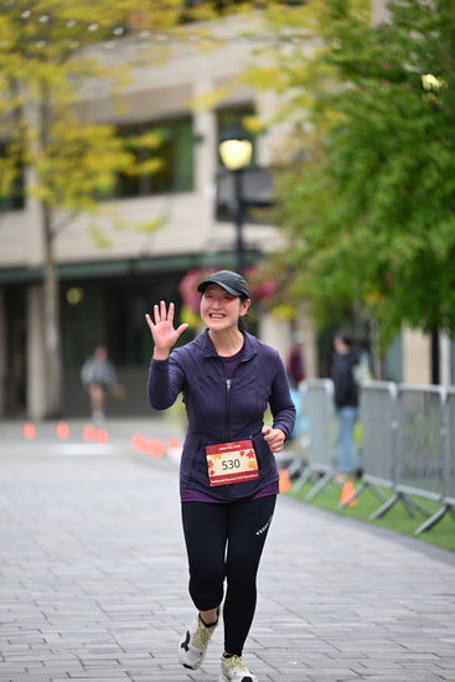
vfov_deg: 10.5
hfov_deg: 7.0
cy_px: 341
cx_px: 228
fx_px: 3694
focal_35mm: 195
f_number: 2.8
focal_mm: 195
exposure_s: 1/1600
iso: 640
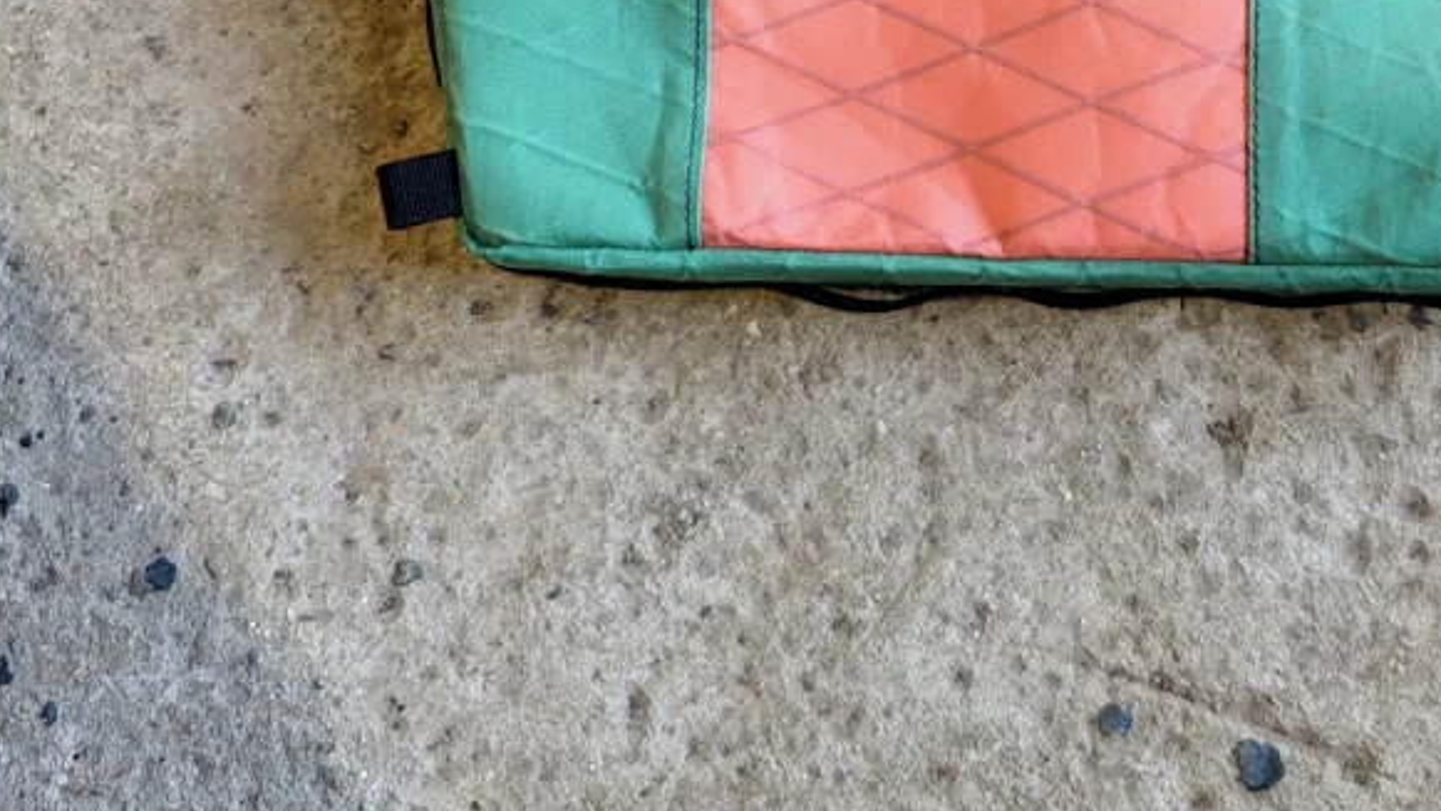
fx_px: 1987
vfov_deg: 21.6
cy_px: -139
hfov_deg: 39.4
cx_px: 962
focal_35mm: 52
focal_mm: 5.4
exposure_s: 1/128
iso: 40
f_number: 1.8
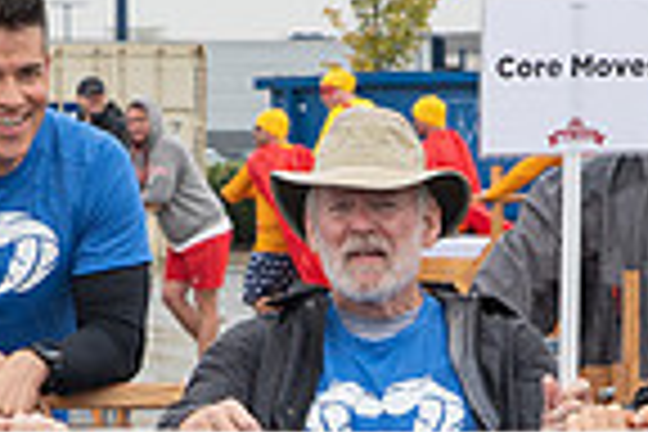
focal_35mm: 321
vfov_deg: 4.3
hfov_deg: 6.4
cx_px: 468
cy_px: 659
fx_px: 5778
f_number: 7.1
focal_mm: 65
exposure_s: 1/200
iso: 400
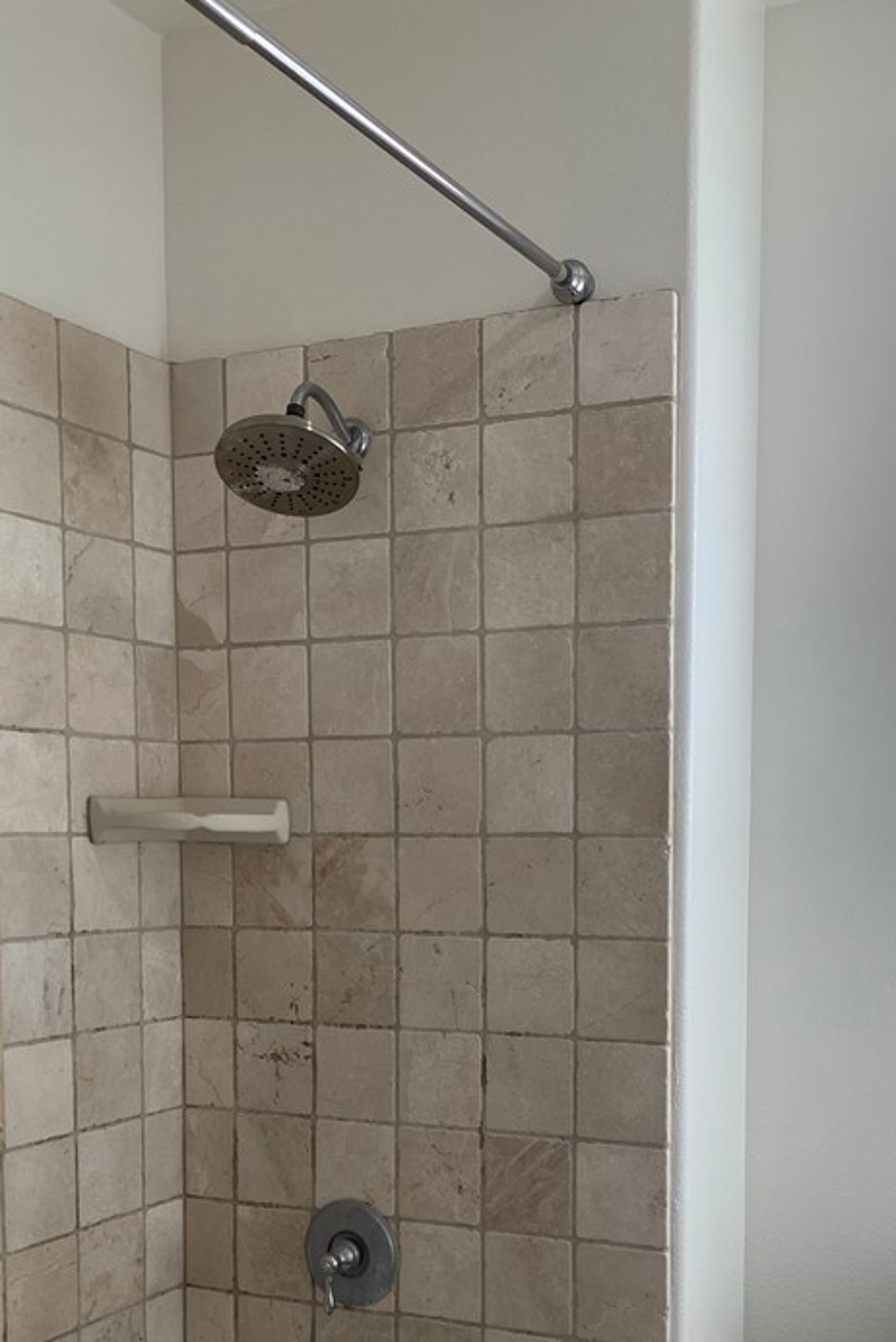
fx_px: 1492
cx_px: 574
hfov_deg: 33.2
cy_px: 966
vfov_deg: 47.1
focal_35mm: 40
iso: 32
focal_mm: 4.25
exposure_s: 1/147
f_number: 1.8
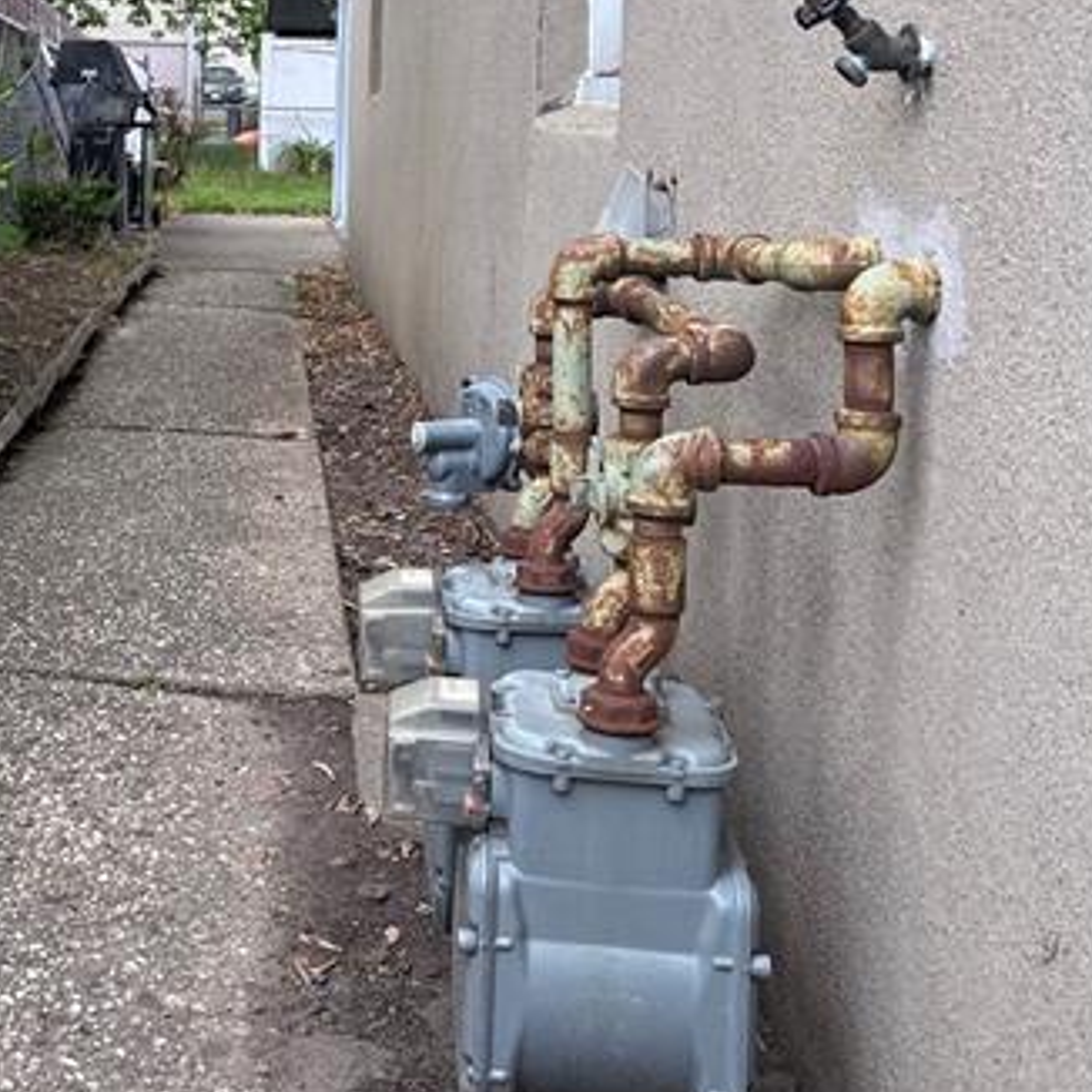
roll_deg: -1.8
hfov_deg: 33.1
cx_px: 228
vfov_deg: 32.8
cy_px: 171
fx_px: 1785
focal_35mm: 50
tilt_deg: -3.3
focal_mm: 6.76
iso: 100
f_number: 1.78
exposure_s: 1/584
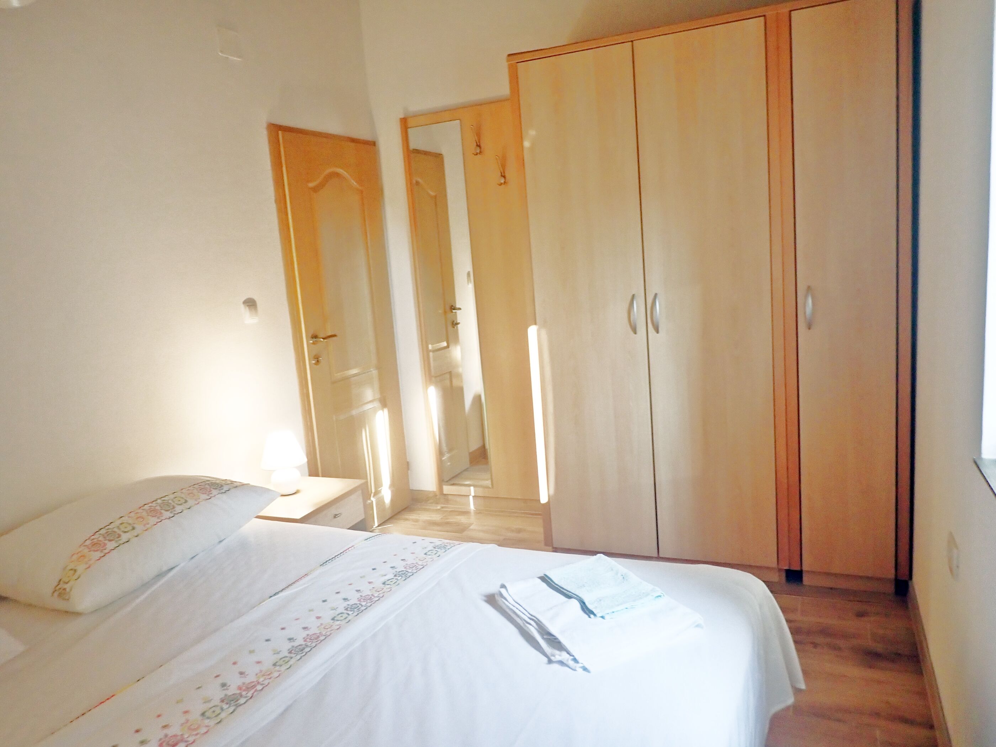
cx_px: 498
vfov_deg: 54.9
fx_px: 719
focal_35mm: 25
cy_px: 374
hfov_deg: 69.4
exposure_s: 1/40
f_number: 2
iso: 200
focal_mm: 4.5
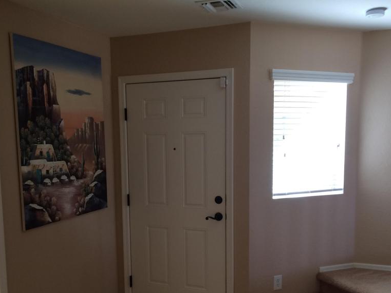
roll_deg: +1.4
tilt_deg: -8.6
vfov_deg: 36.4
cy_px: 197
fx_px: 441
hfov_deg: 47.8
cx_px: 184
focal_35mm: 39
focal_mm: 4.15
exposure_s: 1/30
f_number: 2.2
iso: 32
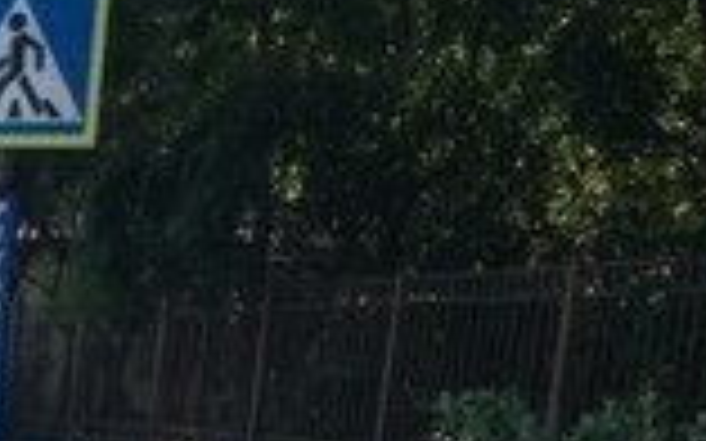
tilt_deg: -16.2
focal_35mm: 129
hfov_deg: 14.1
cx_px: -621
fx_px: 2481
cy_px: 1042
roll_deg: -2.2
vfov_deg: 9.2
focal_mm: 4.15
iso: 32
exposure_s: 1/651
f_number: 2.2
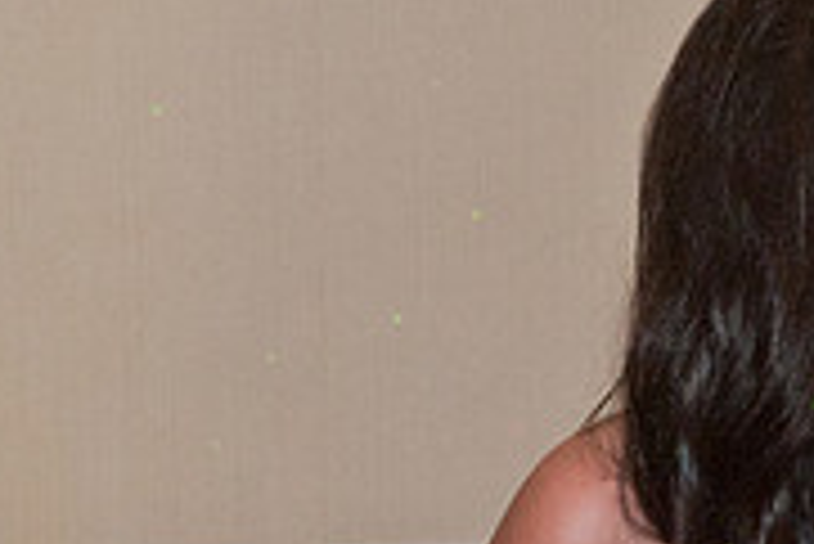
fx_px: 5069
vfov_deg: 6.1
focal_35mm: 224
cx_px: 1273
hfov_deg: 8.9
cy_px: 450
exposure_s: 1/250
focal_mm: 70
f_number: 5.6
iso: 1600
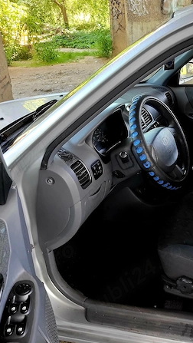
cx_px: 186
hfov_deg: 29.5
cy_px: 172
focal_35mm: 38
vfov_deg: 52.8
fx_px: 345
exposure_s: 1/101
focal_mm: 5.4
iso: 200
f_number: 1.8
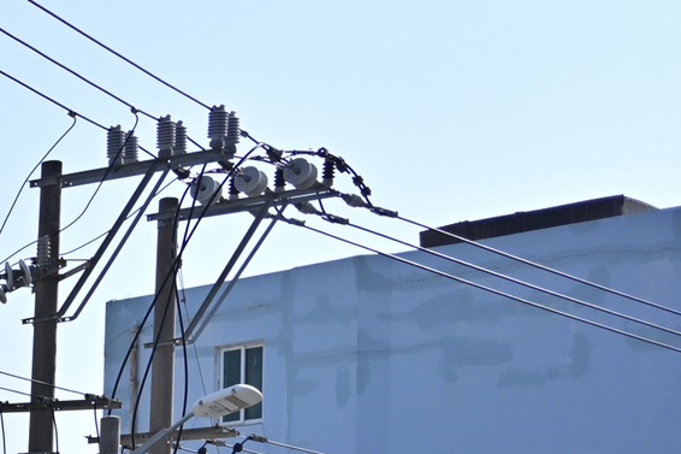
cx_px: -458
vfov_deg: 13.3
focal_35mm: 99
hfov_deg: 17.6
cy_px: 613
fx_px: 1872
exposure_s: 1/3200
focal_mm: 28
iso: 100
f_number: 2.8
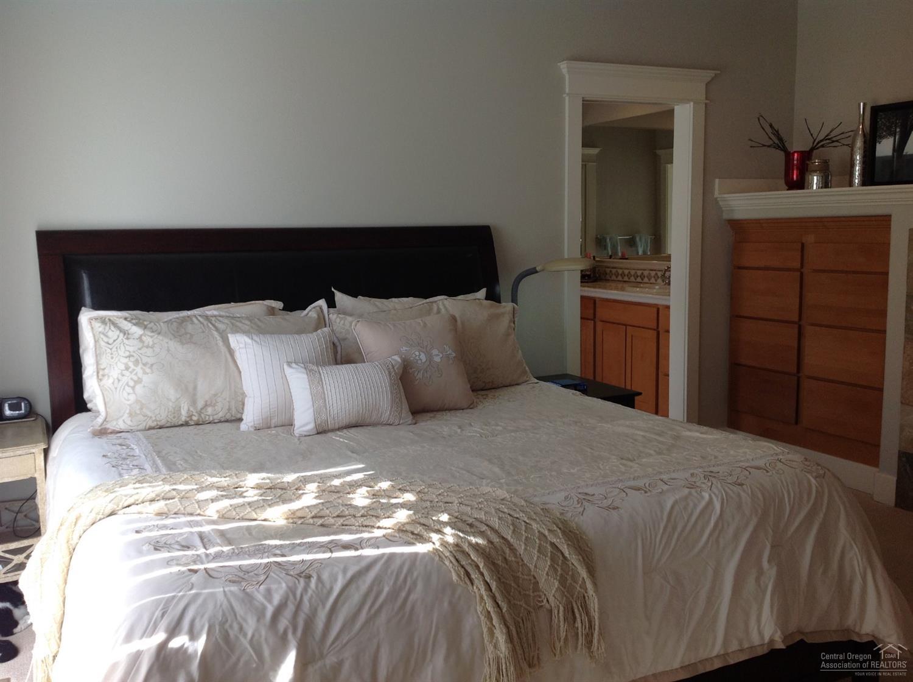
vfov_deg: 40.6
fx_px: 922
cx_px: 456
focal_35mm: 35
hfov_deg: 52.7
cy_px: 341
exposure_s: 1/142
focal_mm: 4.28
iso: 50
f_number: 2.4
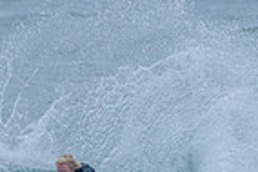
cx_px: 1
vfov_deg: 0.6
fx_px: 17906
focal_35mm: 2496
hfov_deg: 0.8
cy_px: 126
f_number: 5.6
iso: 1400
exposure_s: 1/2000
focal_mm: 500
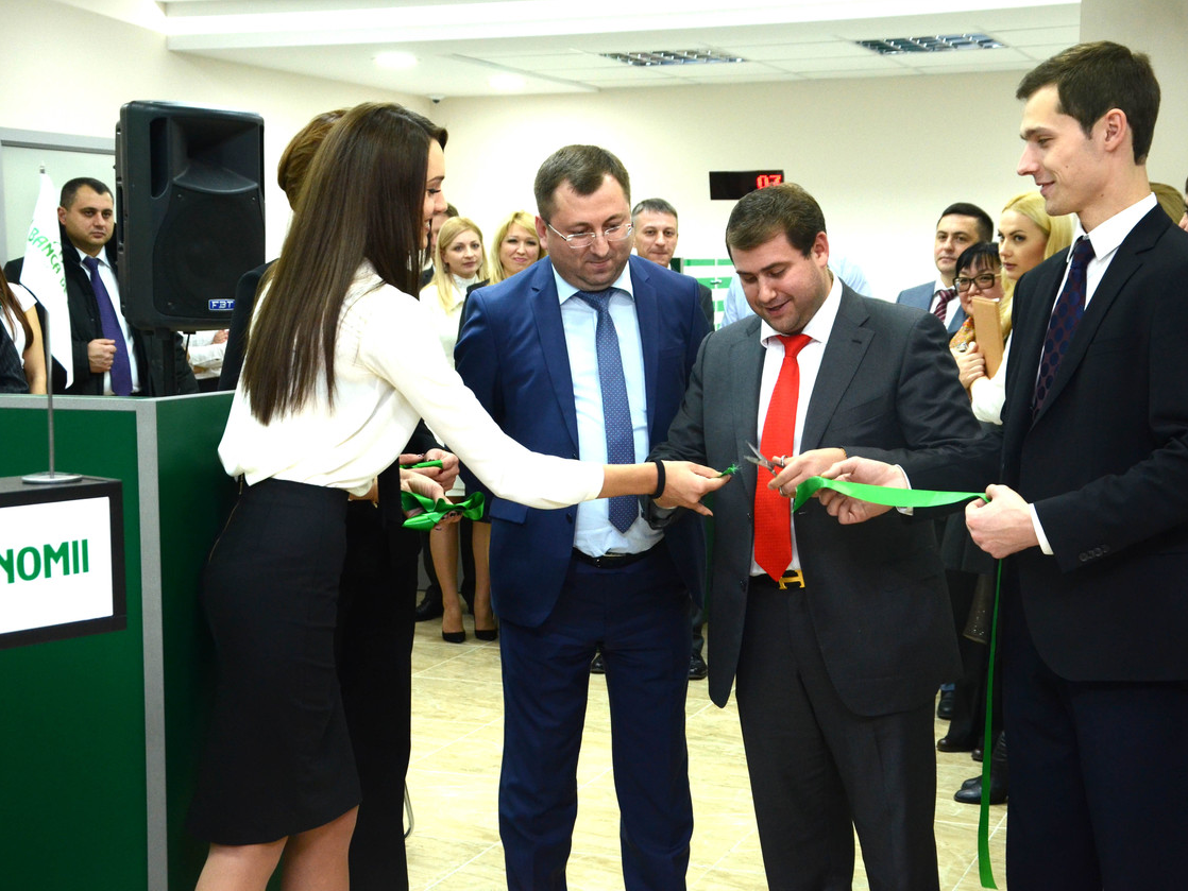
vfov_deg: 26.1
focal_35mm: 56
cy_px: 449
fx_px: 1922
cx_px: 628
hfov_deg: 34.3
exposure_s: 1/100
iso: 1000
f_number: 5
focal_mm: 34
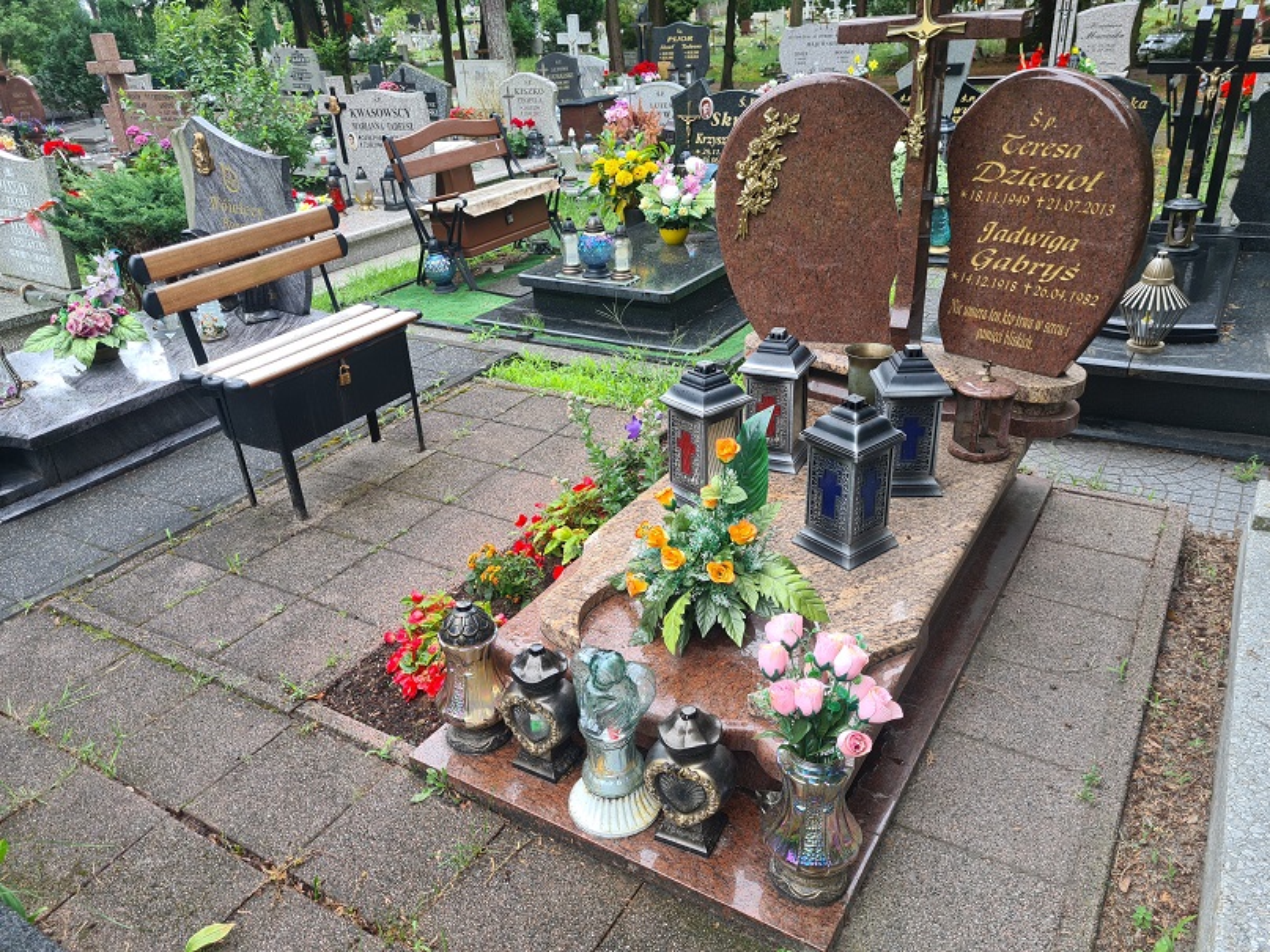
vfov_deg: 53.1
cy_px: 476
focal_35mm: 26
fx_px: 954
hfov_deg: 67.3
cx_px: 635
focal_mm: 5.4
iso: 50
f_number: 1.8
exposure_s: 1/148
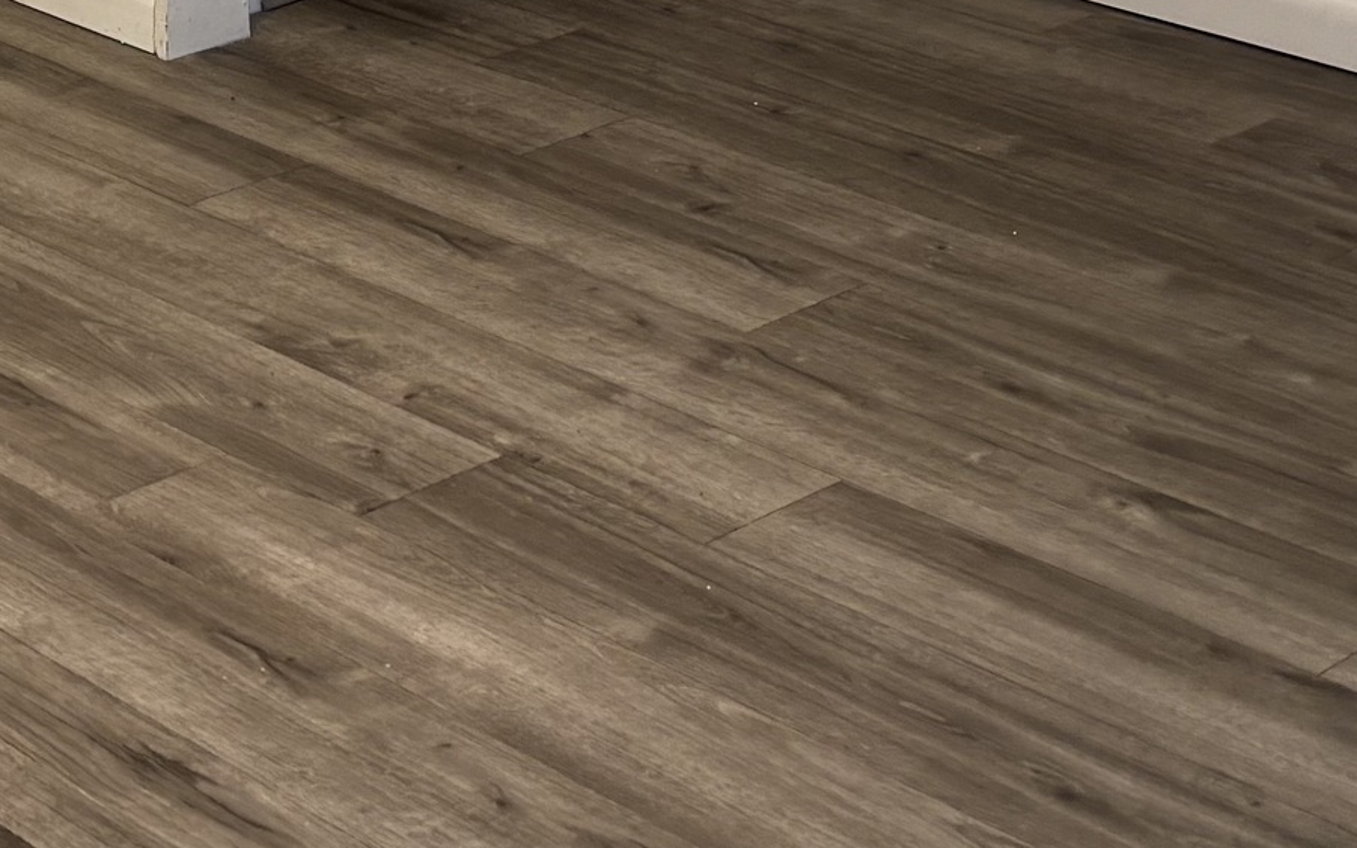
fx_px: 3476
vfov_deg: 12.4
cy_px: -816
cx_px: -518
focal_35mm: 94
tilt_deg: -6.6
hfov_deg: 19.9
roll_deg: +2.3
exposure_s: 1/60
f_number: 1.6
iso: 80
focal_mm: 5.96
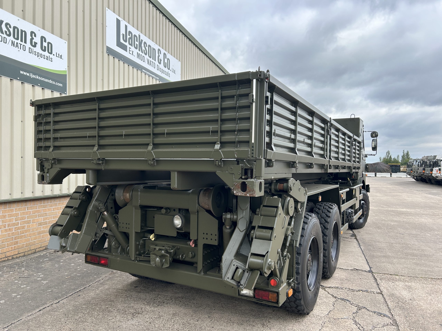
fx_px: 332
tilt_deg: -0.1
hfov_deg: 67.3
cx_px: 221
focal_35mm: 26
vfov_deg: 53.1
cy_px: 166
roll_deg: -1.7
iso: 50
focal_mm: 5.7
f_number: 1.5
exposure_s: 1/1724
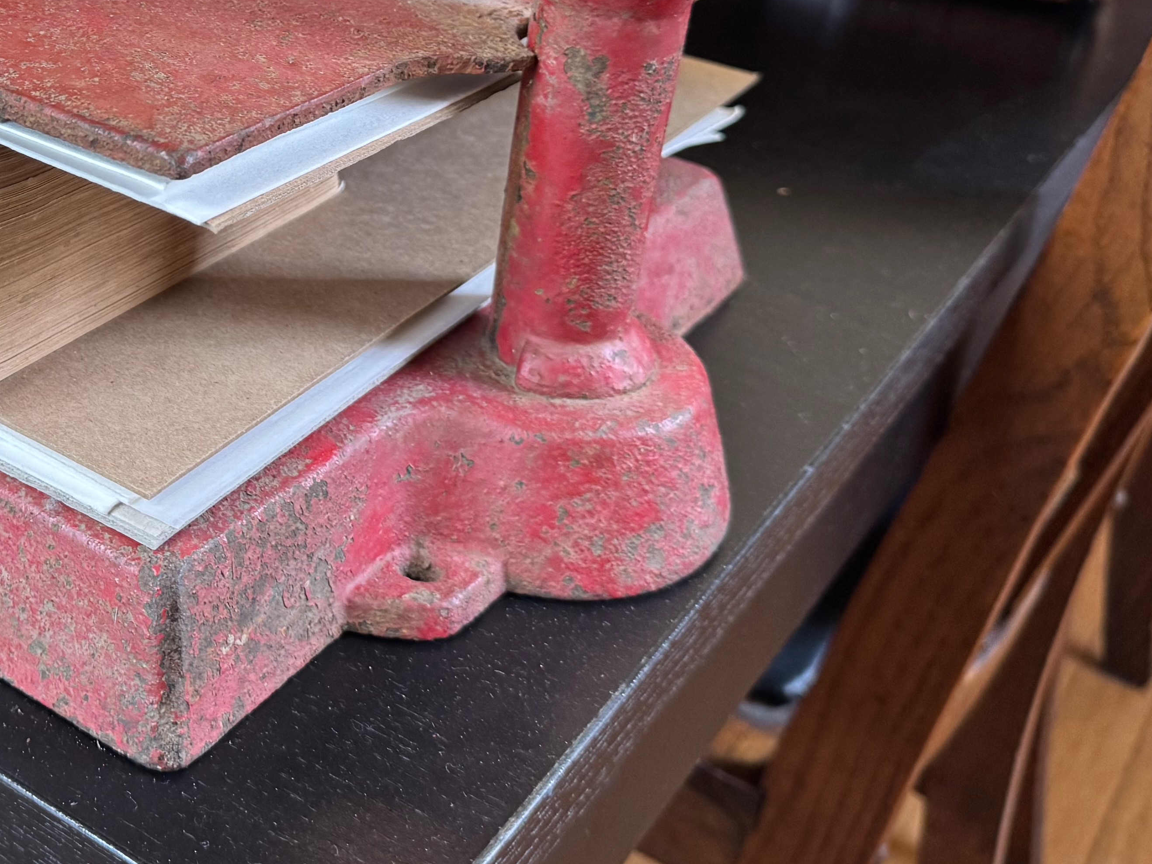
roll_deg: -2.0
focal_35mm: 52
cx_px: 119
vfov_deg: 27.5
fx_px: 1731
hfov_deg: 34.8
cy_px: 168
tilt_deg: -25.9
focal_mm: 6.76
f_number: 1.78
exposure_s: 1/60
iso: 200
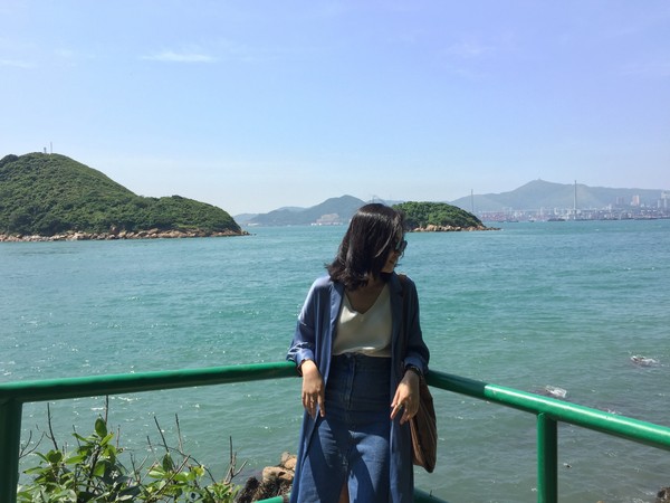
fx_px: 561
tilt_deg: -1.7
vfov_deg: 48.2
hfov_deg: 61.7
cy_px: 252
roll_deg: +0.7
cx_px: 335
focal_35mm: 29
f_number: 2.2
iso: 32
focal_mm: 4.15
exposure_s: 1/807
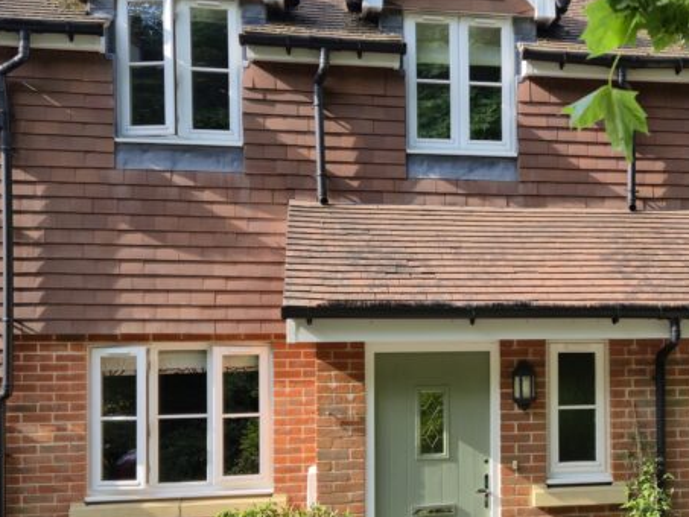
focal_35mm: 52
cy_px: 327
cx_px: 538
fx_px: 1035
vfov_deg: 27.9
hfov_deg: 35.8
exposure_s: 1/333
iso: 25
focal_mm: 5.4
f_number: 1.8
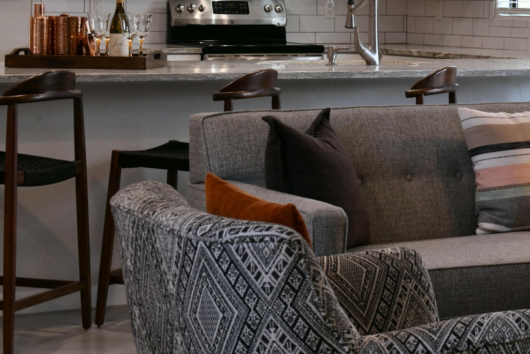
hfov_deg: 19.6
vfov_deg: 13.5
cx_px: 523
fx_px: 1487
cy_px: 63
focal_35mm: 101
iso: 1600
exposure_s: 1/50
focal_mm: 50
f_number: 11
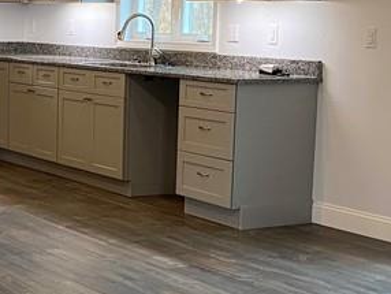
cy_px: 129
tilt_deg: -6.8
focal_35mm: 93
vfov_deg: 15.9
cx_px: -33
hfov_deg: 20.2
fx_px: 1051
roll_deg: -0.7
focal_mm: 4.25
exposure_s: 1/60
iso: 160
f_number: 1.8
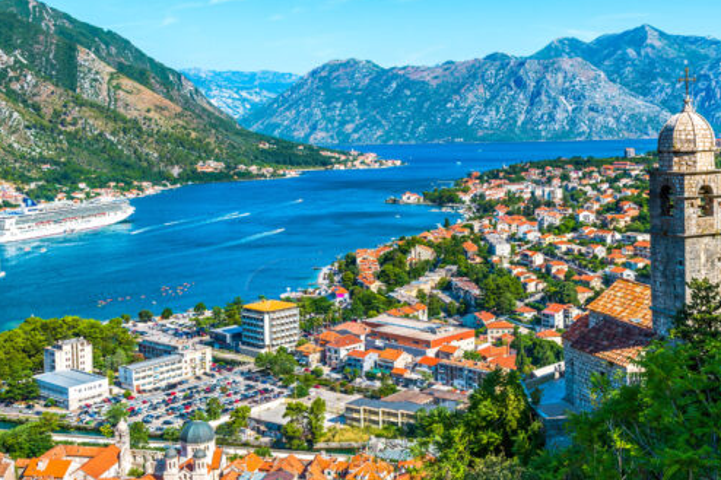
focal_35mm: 48
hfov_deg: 41.1
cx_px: 355
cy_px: 163
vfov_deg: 27.9
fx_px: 961
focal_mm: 31
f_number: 7.1
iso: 250
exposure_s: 1/800
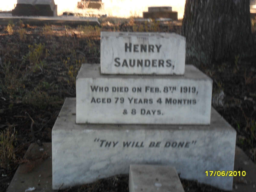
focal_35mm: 63
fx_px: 466
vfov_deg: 23.3
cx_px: 128
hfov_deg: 30.7
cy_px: 96
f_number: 5.6
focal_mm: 11.2
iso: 160
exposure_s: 1/60
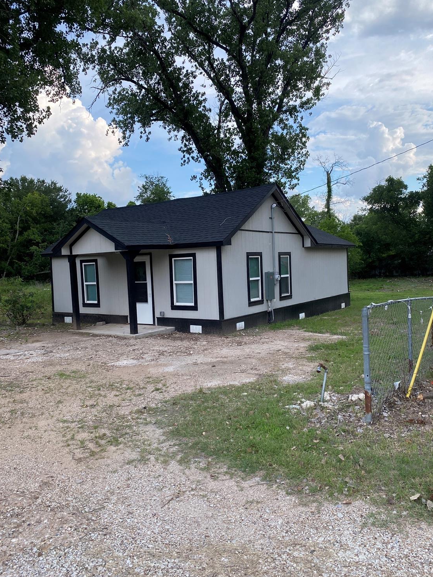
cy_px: 286
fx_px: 450
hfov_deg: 51.3
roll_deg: +2.1
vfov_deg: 65.3
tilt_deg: -1.5
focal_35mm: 27
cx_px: 223
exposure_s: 1/690
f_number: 1.8
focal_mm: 4.25
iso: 32
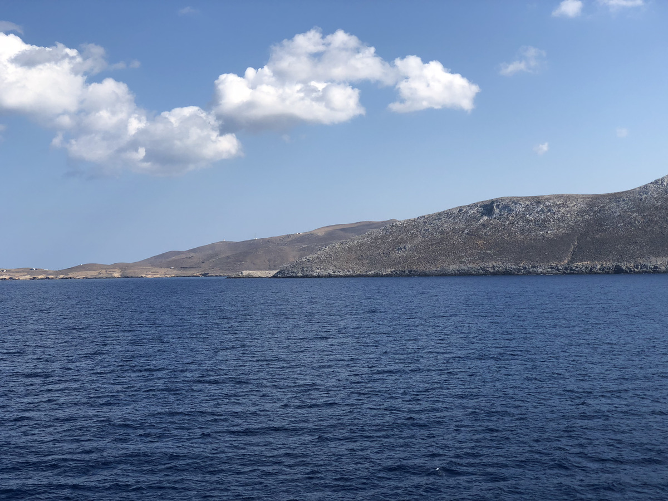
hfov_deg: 36.8
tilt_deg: +2.2
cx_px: 334
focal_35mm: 52
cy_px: 250
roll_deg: +2.2
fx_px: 1003
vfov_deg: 28.0
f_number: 2.4
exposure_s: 1/1297
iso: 16
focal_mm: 6
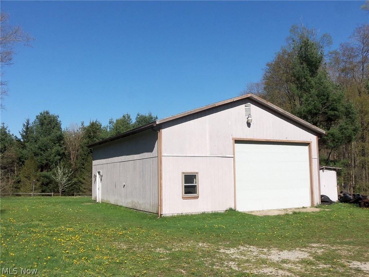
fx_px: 394
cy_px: 138
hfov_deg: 50.1
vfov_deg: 38.7
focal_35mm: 37
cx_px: 184
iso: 64
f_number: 9.2
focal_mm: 6.7
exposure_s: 1/160
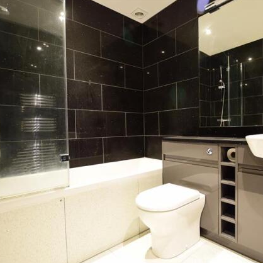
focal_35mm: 20
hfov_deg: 73.4
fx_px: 172
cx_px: 167
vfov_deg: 74.8
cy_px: 134
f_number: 3.5
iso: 400
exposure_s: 1/8
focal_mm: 10
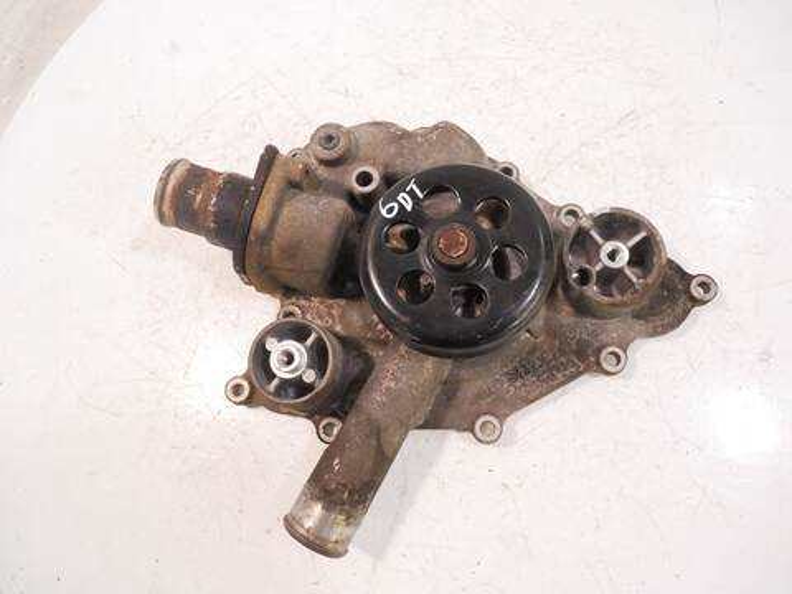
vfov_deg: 56.8
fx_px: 549
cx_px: 396
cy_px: 297
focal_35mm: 24
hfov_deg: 71.6
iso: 1600
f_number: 3.5
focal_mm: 12
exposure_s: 1/125
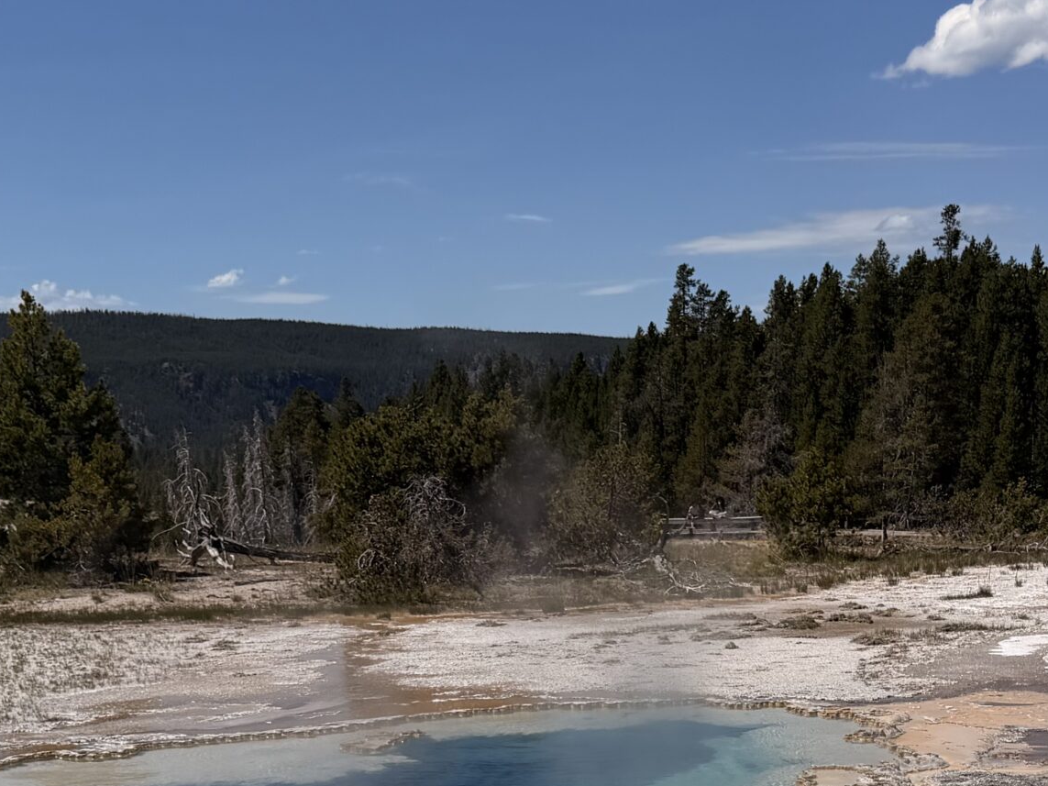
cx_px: 601
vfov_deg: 21.5
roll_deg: +2.7
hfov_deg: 30.7
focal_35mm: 63
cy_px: 958
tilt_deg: -15.0
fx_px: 1907
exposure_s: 1/11905
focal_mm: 6.76
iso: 80
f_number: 1.78
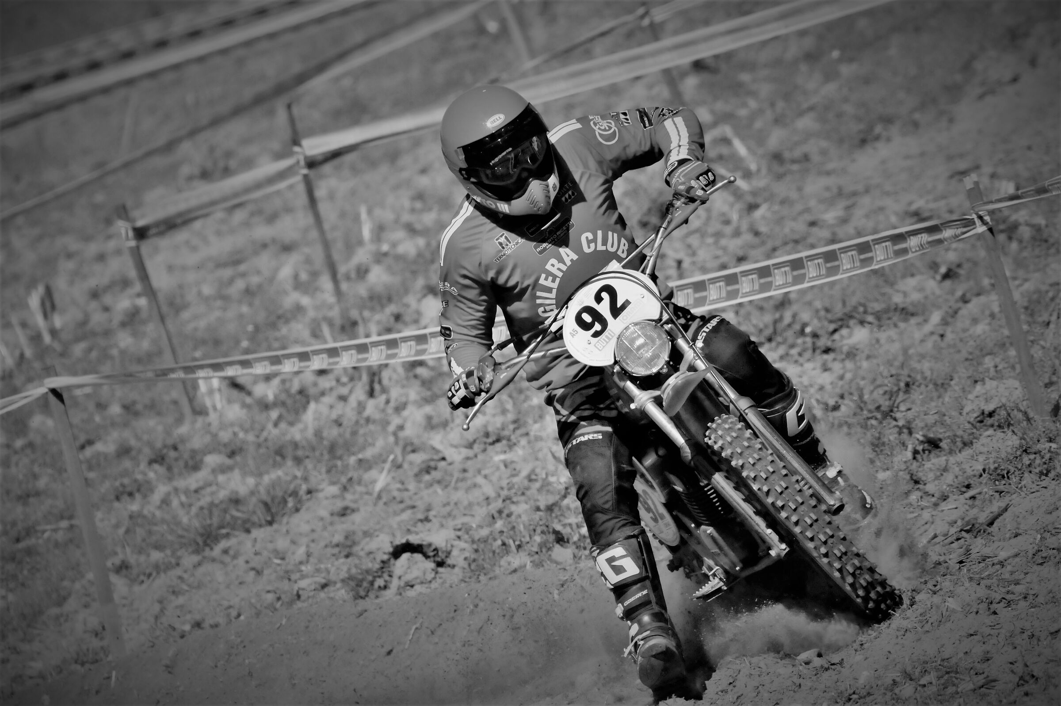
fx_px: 17672
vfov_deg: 2.3
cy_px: 353
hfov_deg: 3.4
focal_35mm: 600
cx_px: 530
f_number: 18
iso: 2000
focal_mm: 600
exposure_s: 1/5000
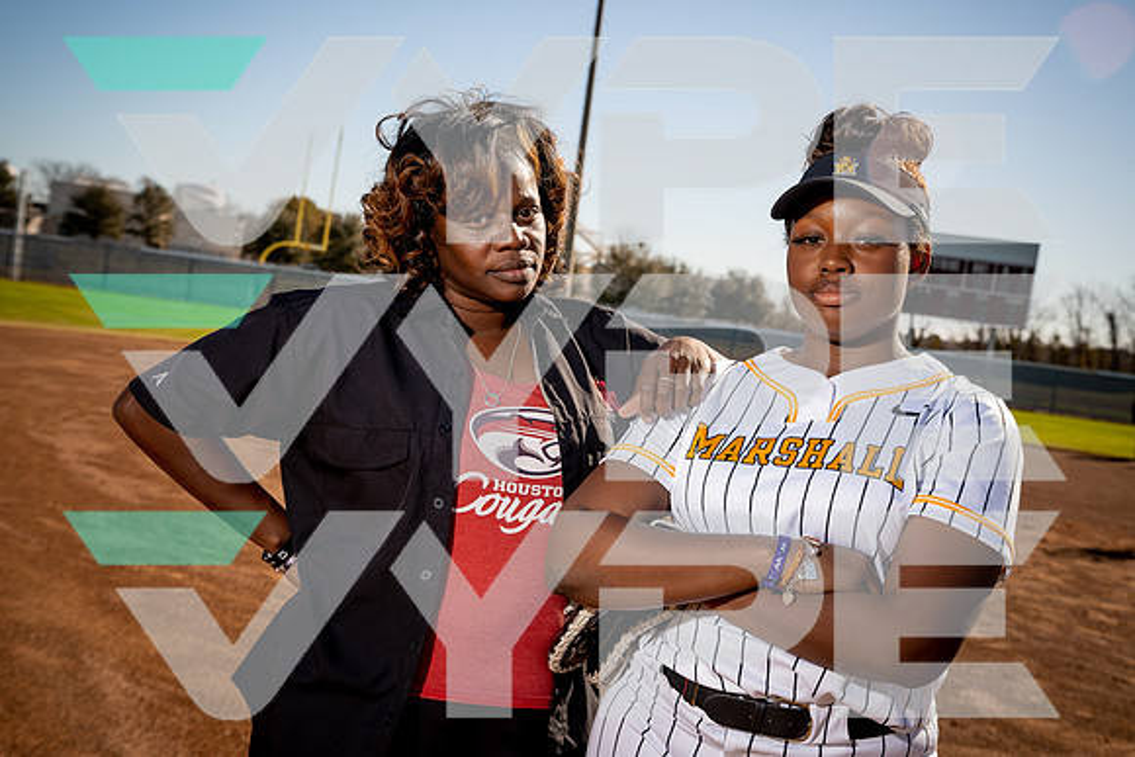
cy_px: 378
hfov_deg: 40.3
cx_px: 568
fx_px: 1545
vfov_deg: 27.5
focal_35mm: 49
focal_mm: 49
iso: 100
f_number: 7.1
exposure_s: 1/250
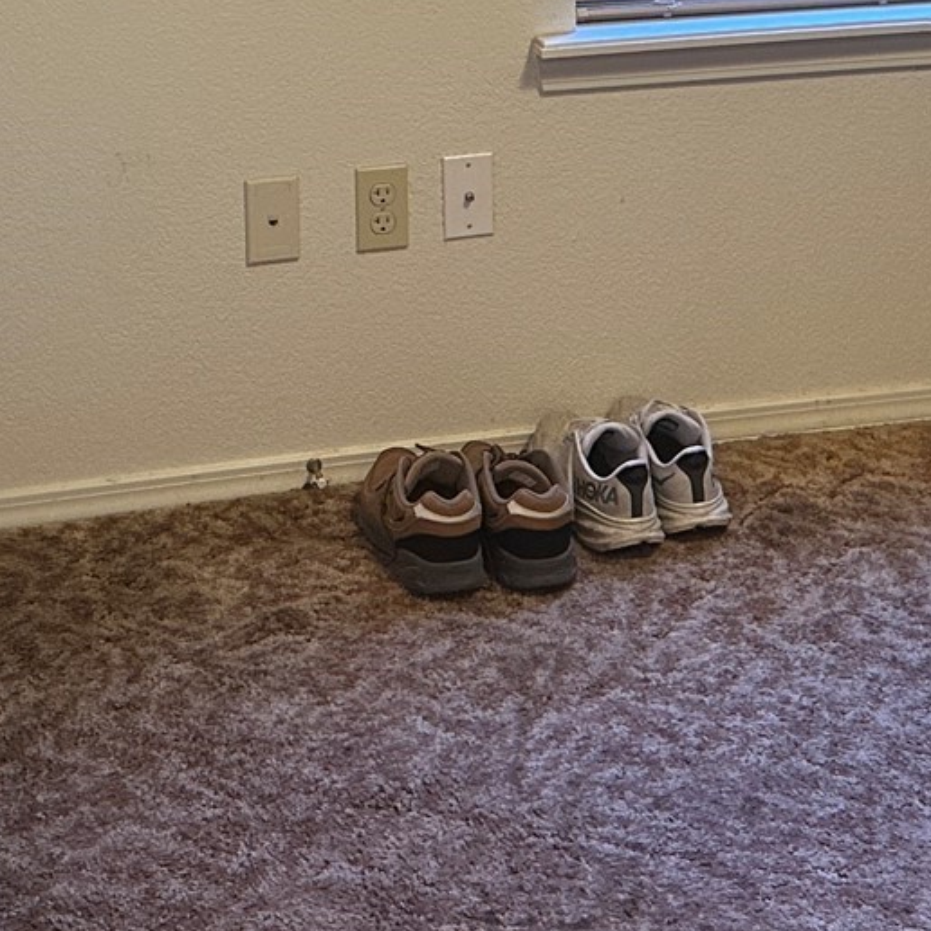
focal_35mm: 79
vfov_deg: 20.5
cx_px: 390
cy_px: -189
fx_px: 2404
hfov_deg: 21.9
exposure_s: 1/60
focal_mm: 6.86
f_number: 1.78
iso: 320
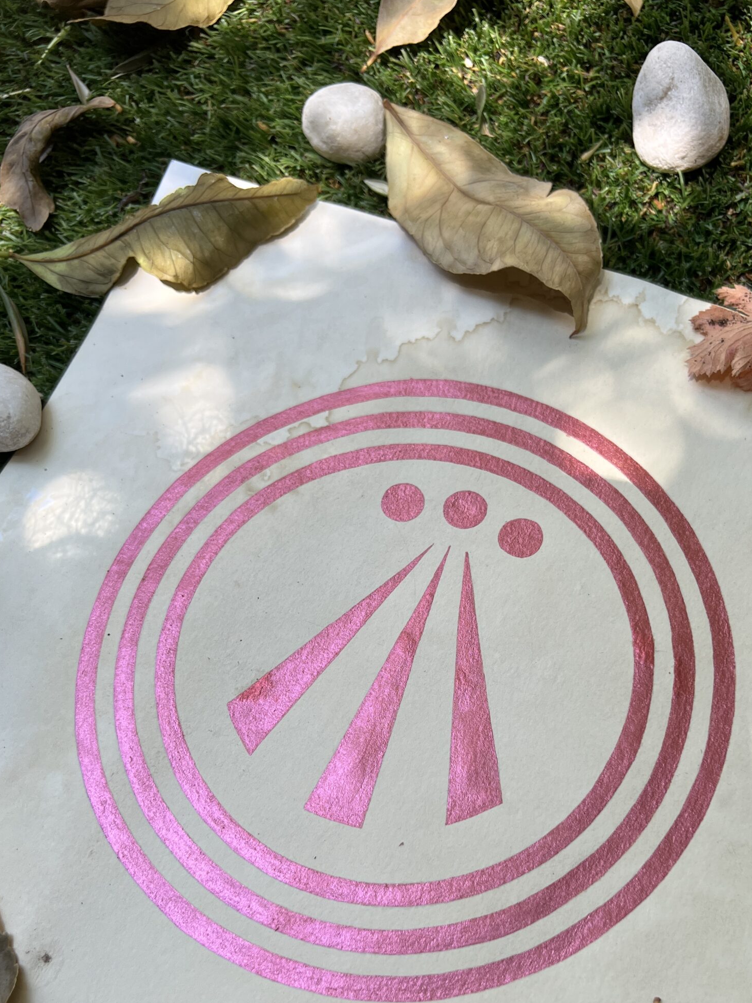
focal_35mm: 34
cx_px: 448
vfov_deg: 53.1
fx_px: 985
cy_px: 650
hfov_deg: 41.6
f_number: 1.5
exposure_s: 1/387
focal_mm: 5.7
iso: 50
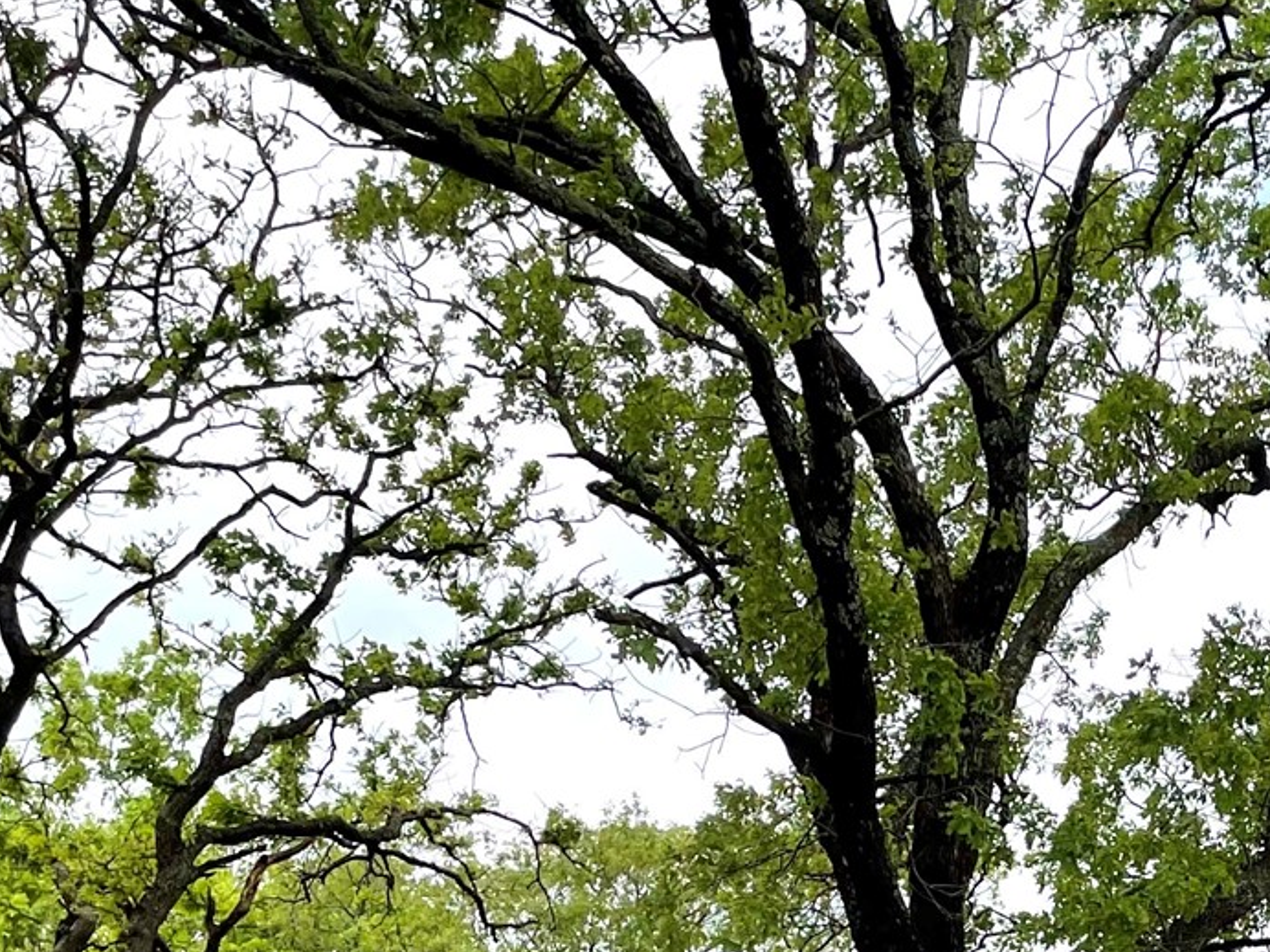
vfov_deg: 17.5
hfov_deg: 24.3
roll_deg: -1.1
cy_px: 1361
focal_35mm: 77
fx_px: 2825
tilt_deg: +2.9
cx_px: 1244
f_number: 1.6
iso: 32
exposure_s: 1/1689
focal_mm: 4.2
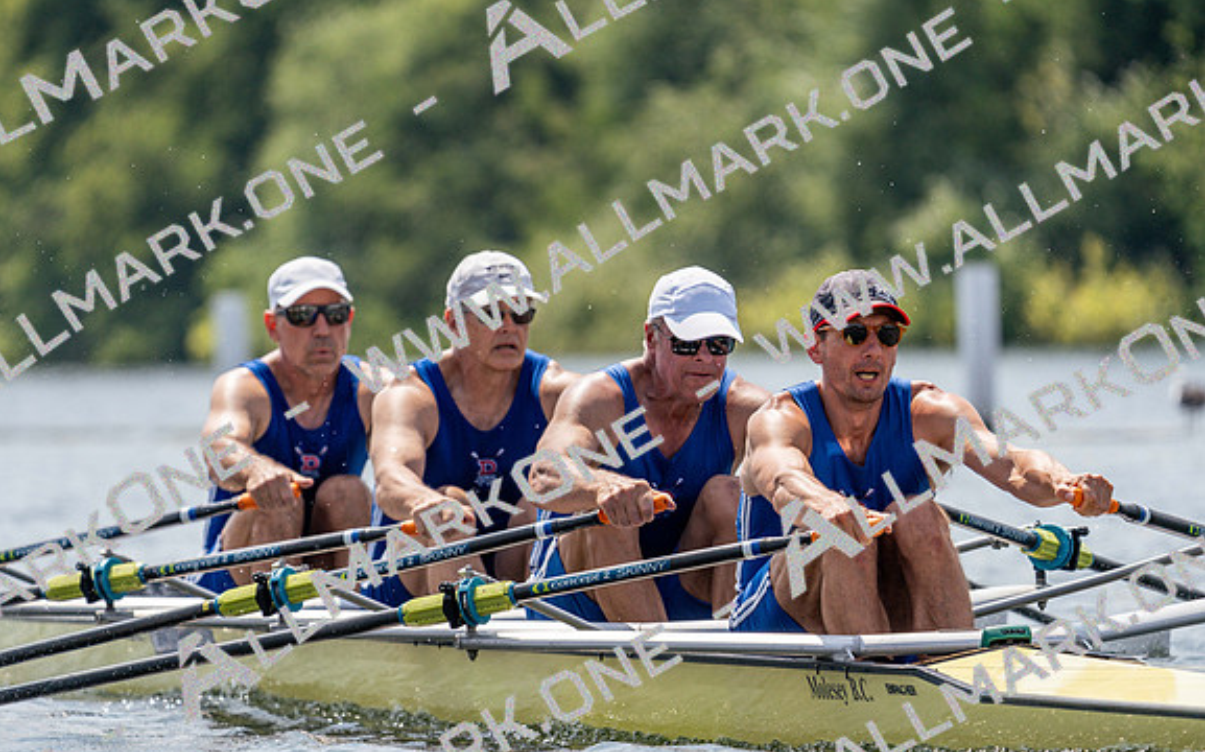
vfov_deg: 3.2
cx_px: 601
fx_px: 13359
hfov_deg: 5.2
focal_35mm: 407
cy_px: 400
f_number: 6.3
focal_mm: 397
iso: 250
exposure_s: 1/1600
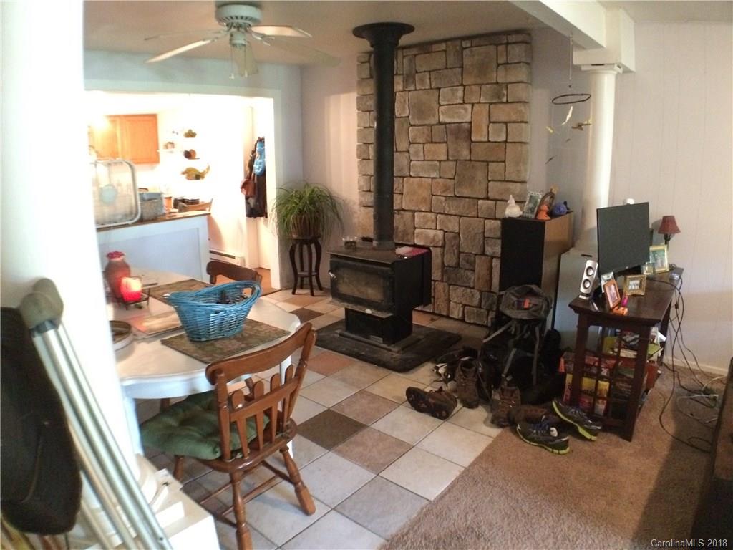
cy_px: 275
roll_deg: -1.2
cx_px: 366
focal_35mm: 29
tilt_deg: -13.7
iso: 640
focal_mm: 4.15
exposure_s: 1/15
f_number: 2.2
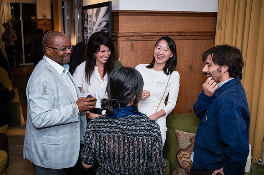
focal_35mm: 39
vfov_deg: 34.4
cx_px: 119
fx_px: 282
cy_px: 78
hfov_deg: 50.0
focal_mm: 35
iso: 5000
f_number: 4.5
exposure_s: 1/250
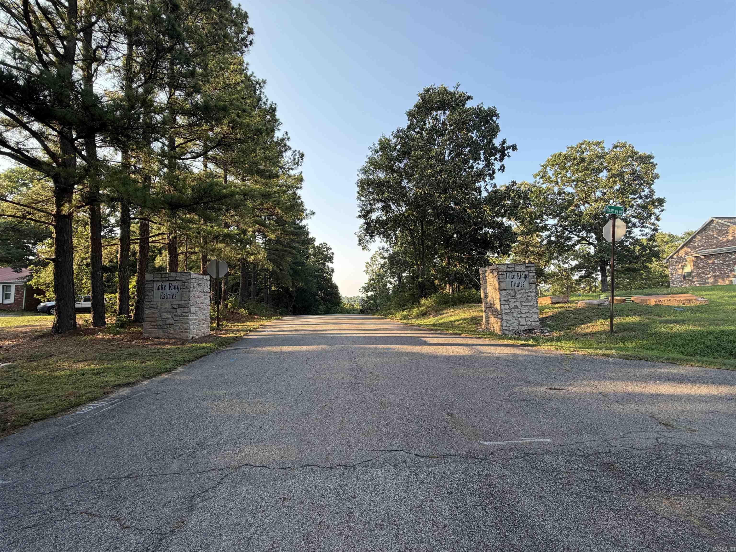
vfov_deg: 85.7
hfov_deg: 102.1
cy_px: 276
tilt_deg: +4.2
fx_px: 298
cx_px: 368
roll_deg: +1.3
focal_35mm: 14
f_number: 2.2
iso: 50
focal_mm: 2.22
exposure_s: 1/276
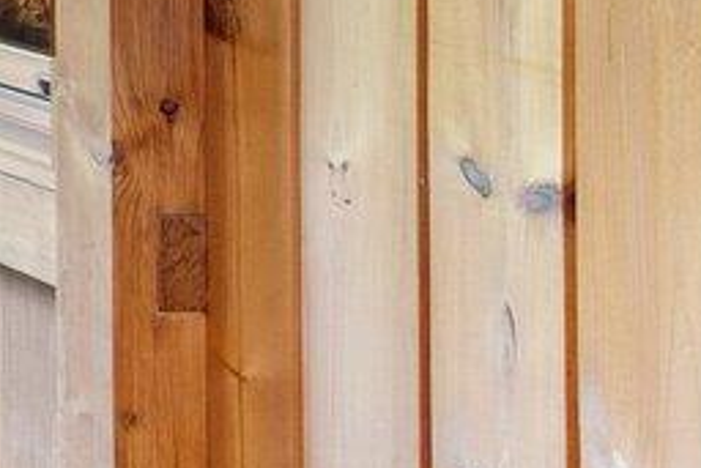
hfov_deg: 9.4
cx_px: -1624
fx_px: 2961
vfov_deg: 8.6
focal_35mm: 152
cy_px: -409
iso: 125
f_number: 9
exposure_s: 1.6
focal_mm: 19
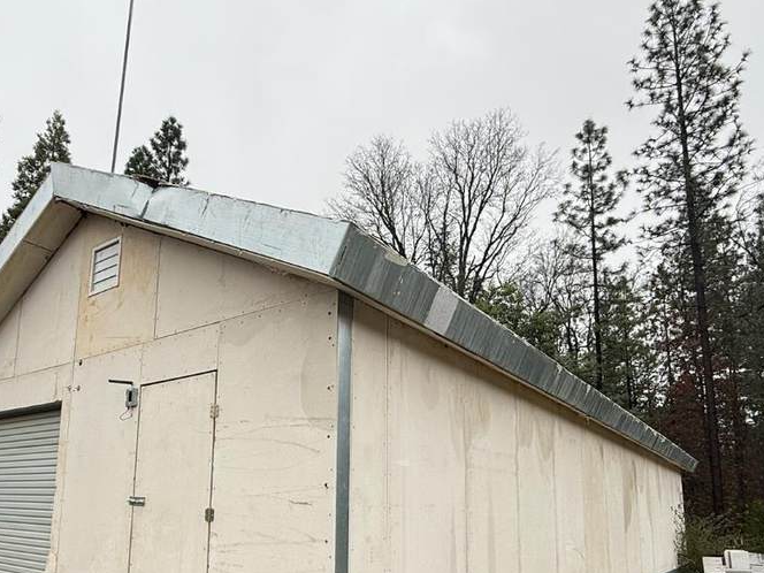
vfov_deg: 49.5
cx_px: 308
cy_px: 421
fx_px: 596
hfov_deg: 64.8
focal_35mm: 27
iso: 50
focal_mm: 2.22
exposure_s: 1/361
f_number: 2.2
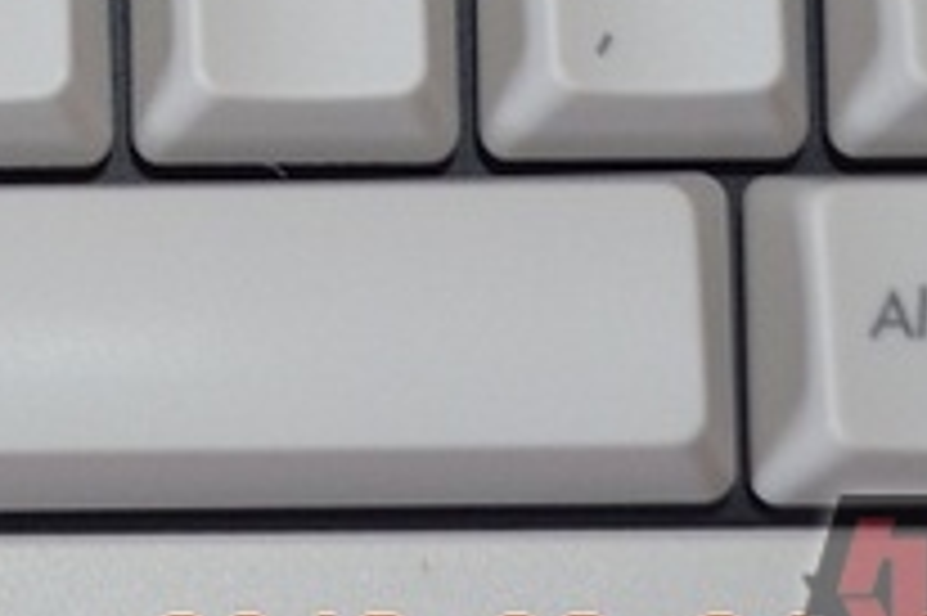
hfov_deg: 7.7
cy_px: -627
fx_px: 6702
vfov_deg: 5.2
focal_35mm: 260
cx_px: -634
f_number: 5
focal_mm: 35
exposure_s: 1/60
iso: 900
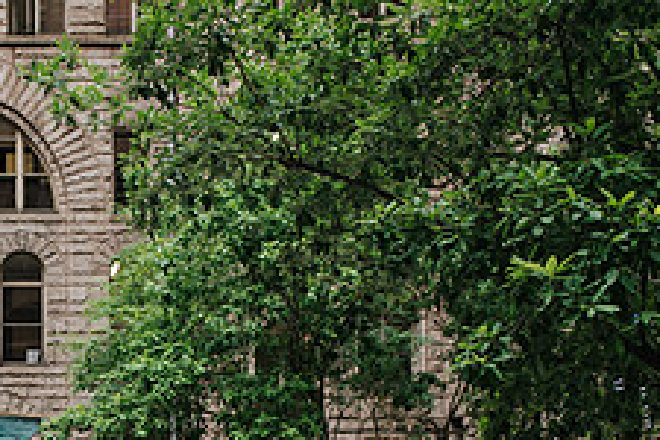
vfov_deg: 13.1
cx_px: -8
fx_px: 1852
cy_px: 567
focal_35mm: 101
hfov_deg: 19.6
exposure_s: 1/400
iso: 800
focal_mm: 35
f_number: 4
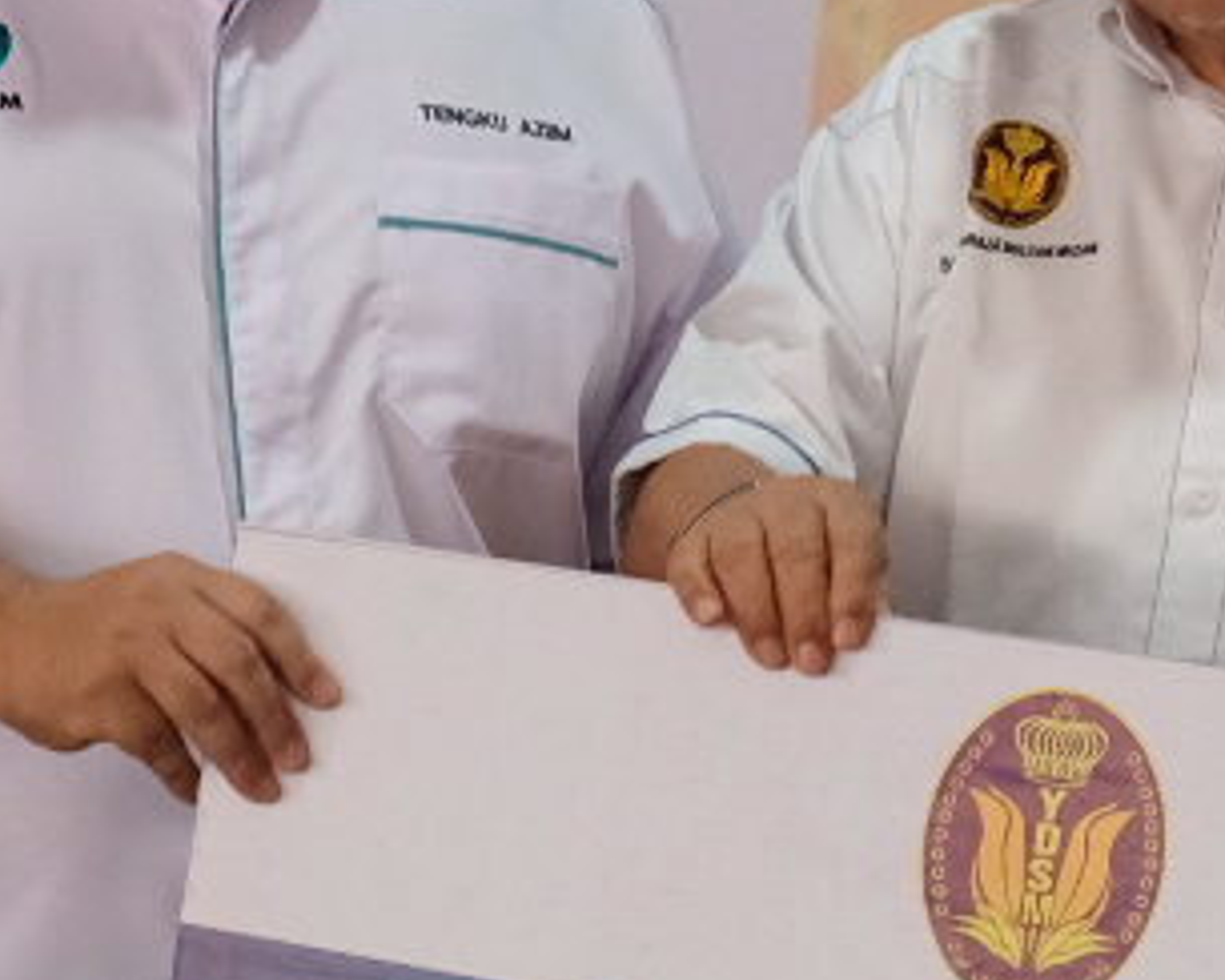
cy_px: 494
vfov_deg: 3.5
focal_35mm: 437
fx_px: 15844
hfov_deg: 4.4
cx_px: 1213
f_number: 6.4
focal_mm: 53
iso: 2500
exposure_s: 1/125
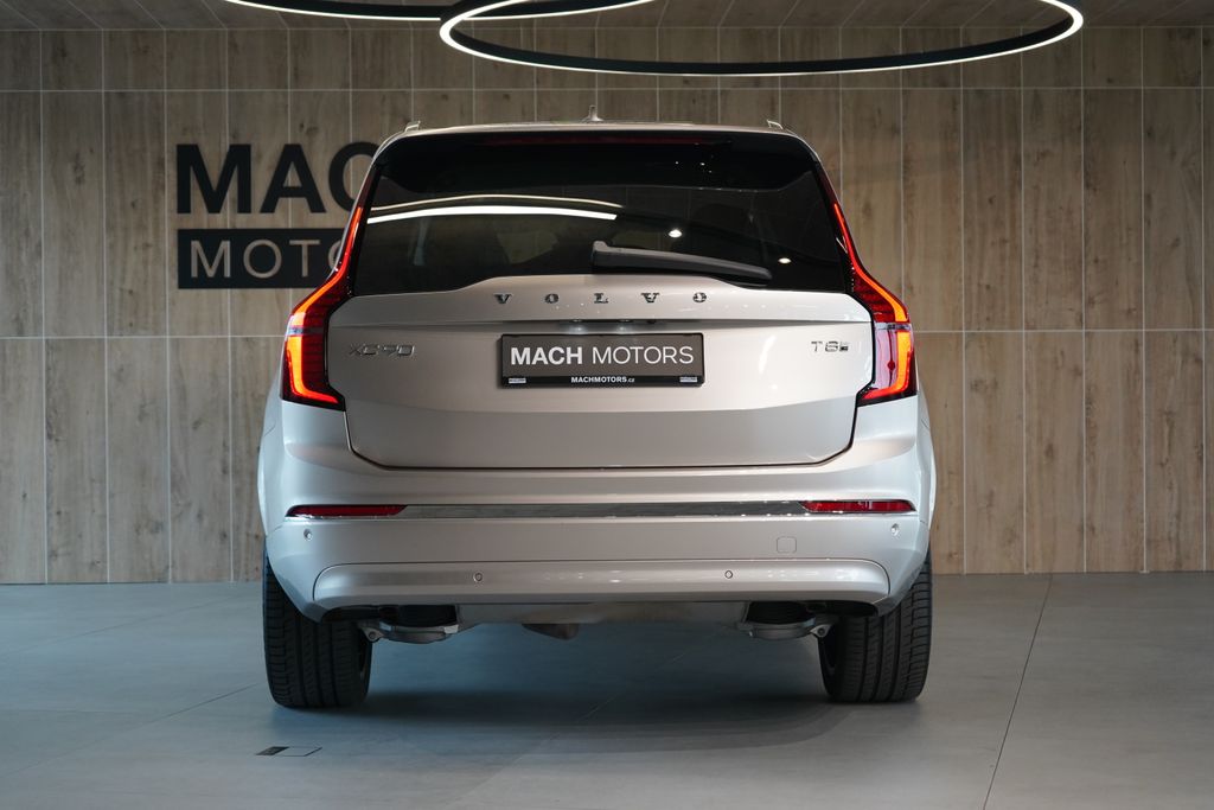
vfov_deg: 21.2
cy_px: 405
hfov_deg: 31.4
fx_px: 2158
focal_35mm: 64
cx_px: 607
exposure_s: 1/160
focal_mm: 64
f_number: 5.6
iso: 2000
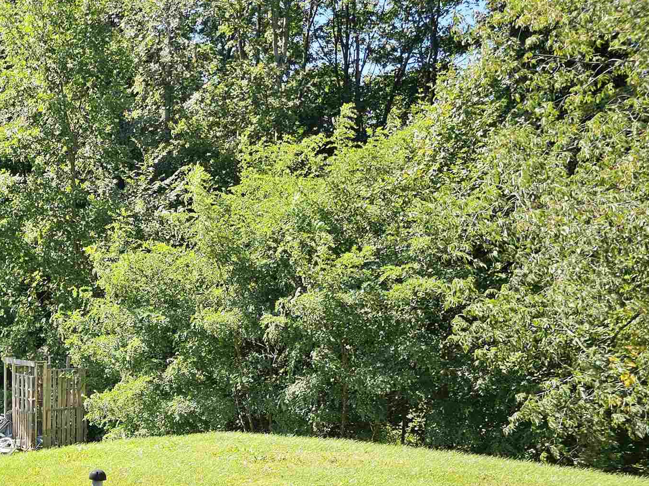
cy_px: 475
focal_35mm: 52
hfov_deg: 32.6
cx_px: -56
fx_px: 975
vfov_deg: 26.7
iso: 10
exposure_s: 1/187
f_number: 1.7
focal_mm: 6.3
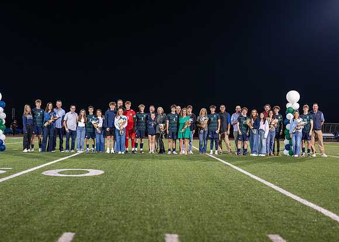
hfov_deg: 32.5
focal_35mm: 60
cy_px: 139
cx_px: 186
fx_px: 581
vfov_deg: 23.5
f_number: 2
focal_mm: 50
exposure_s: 1/400
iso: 1250
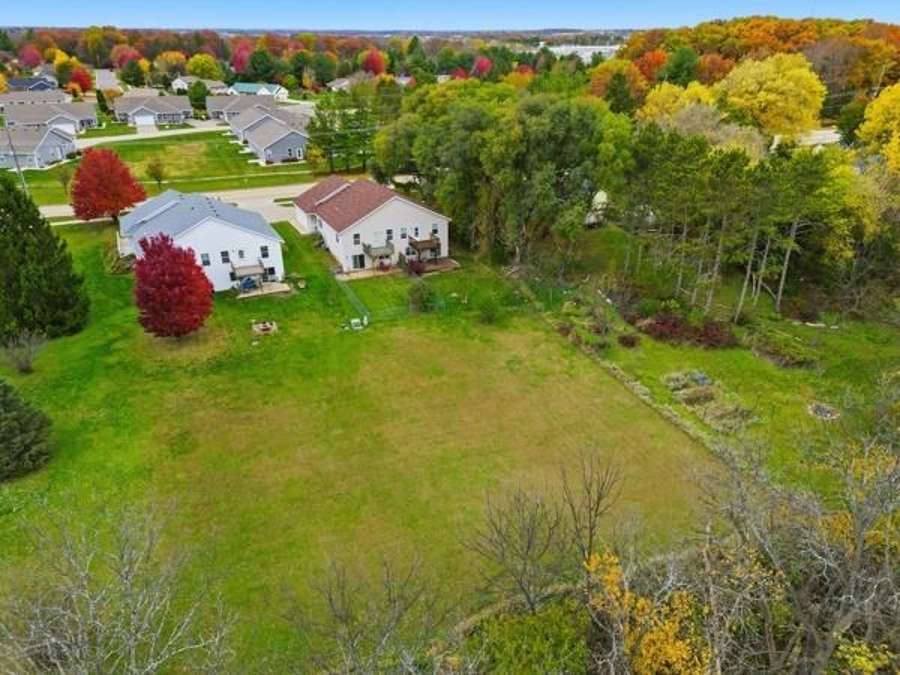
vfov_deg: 56.8
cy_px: 338
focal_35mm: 24
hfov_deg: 71.6
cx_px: 450
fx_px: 624
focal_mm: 6.7
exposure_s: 1/2000
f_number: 1.7
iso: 140
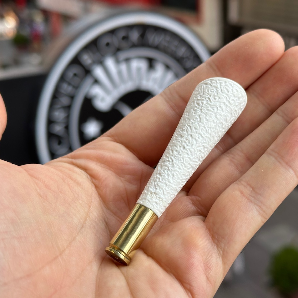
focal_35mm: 57
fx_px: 555
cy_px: 150
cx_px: 182
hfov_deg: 30.0
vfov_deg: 30.0
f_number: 1.78
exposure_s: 1/719
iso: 64
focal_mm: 6.86
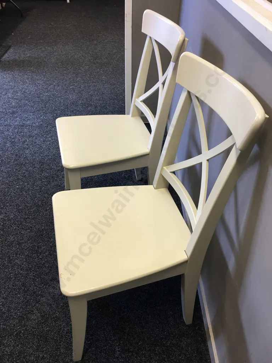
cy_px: 182
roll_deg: -3.3
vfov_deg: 61.7
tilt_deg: -38.6
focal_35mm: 29
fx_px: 304
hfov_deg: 48.2
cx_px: 136
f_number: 2.2
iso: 50
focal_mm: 4.15
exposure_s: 1/33
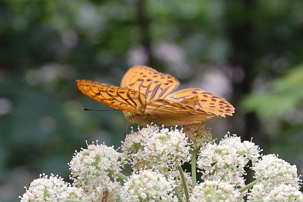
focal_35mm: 75
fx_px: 631
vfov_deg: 18.2
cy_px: 101
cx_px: 152
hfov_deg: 27.0
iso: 400
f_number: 9
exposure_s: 1/100
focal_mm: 50
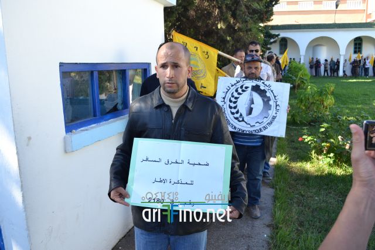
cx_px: 188
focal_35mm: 30
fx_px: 312
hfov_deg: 62.0
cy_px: 125
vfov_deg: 43.6
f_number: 5.6
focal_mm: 20
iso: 140
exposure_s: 1/125
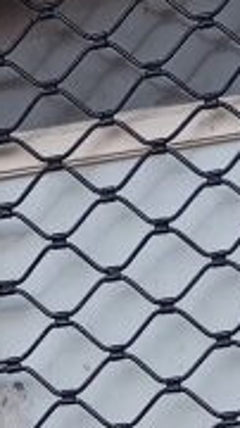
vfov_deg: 12.1
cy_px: 652
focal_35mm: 169
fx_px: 1916
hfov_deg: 7.1
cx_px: -75
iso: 266
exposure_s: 1/50
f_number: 1.8
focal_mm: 4.27
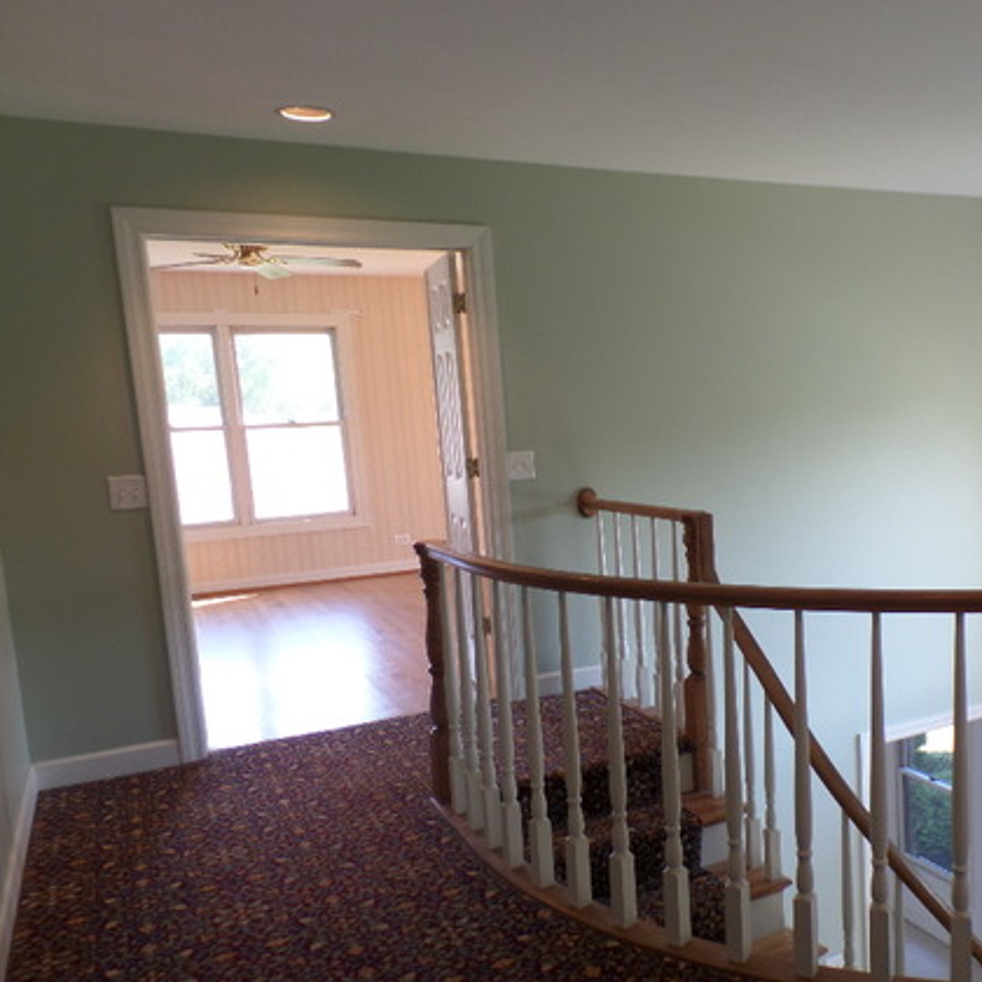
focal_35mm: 31
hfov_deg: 50.4
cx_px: 736
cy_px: 547
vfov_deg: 52.4
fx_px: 995
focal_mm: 4.1
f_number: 2.8
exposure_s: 1/30
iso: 120
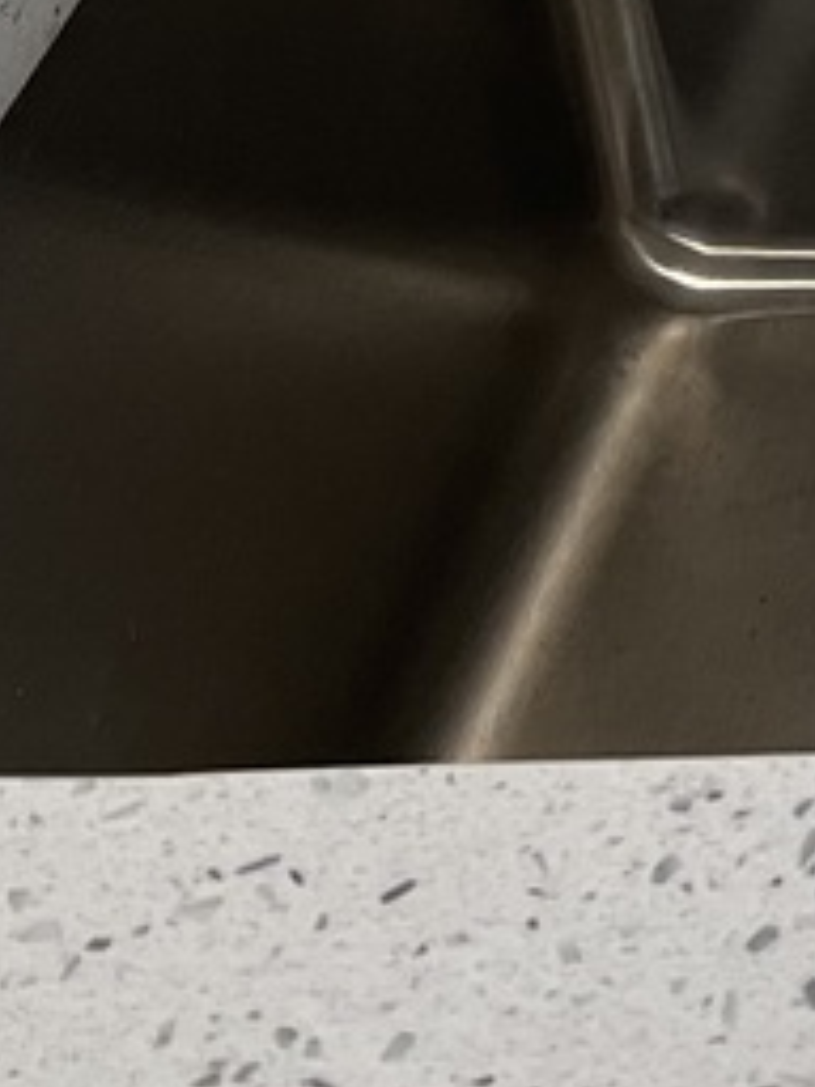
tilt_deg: -24.1
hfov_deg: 8.8
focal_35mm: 146
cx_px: 2186
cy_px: -1074
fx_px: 4583
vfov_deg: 12.1
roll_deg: +0.2
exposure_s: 1/155
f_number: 1.5
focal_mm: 5.7
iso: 64
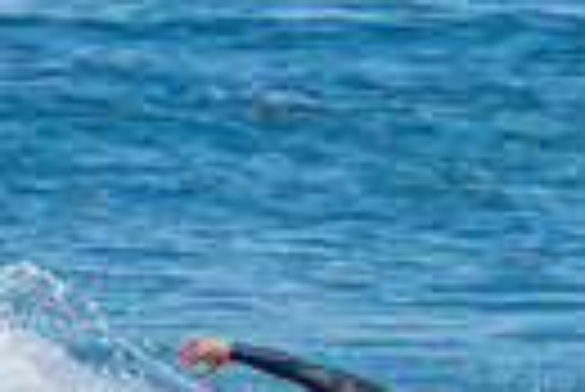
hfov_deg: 0.8
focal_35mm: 2669
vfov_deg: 0.5
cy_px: 489
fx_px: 43419
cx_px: 549
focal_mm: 400
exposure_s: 1/1250
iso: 250
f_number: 5.6
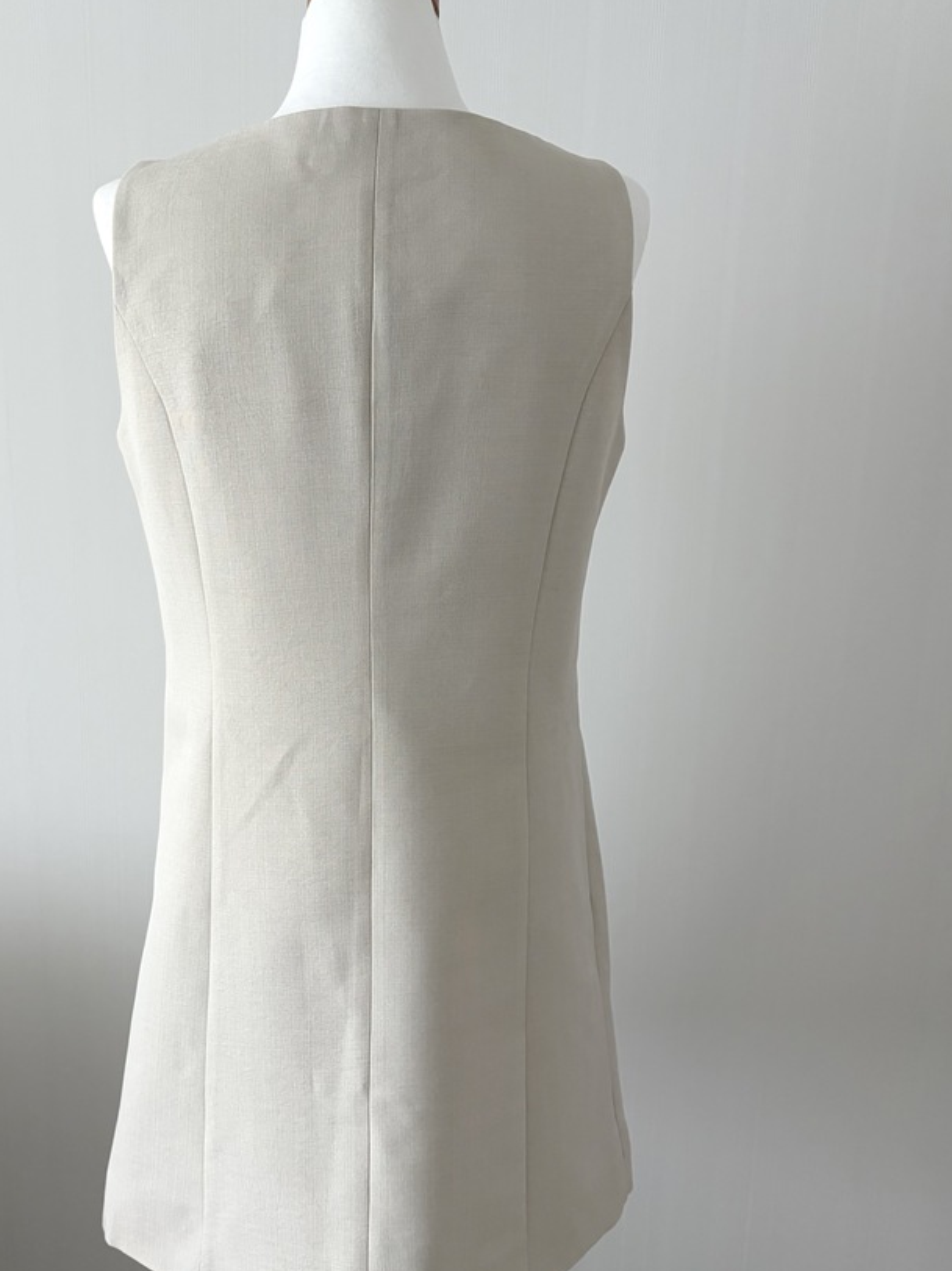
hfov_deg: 43.9
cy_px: 674
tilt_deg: -13.2
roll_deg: -1.4
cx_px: 377
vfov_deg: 56.8
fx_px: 1174
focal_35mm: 32
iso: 125
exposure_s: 1/80
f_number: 1.6
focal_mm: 5.96
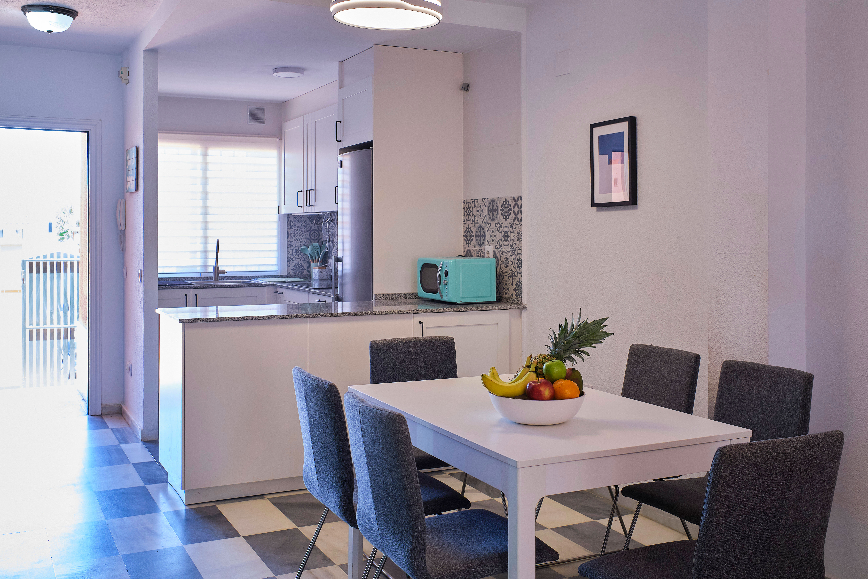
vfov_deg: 37.9
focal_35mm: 35
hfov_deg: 54.4
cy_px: 290
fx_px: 844
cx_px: 434
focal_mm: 23
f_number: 5.6
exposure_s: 1/30
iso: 800
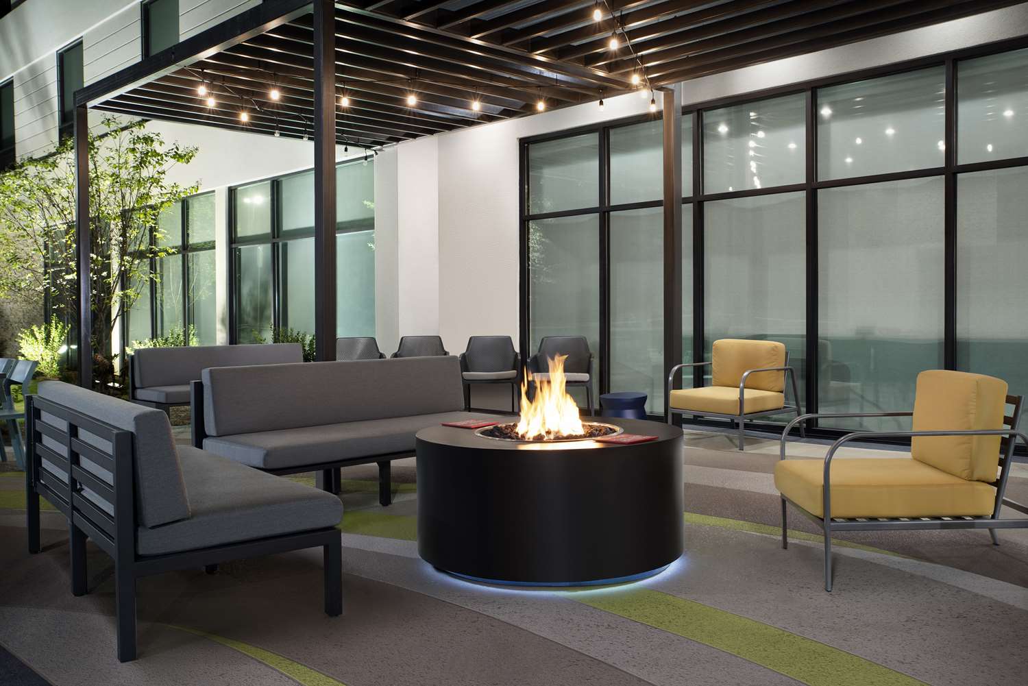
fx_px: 943
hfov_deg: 57.2
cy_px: 343
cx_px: 514
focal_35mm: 33
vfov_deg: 40.0
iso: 400
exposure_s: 1/1.43
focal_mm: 33
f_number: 8
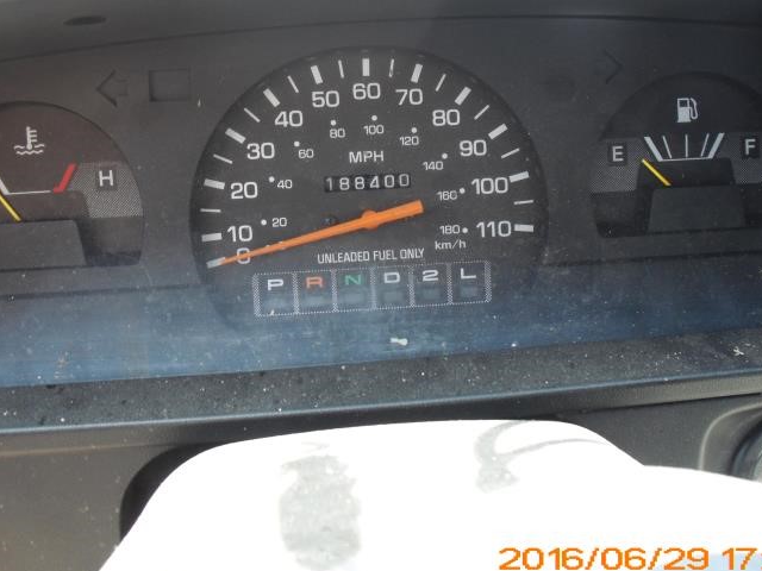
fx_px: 991
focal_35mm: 45
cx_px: 396
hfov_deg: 42.1
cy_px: 241
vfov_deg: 32.1
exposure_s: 1/80
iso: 160
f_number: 3.1
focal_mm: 6.3
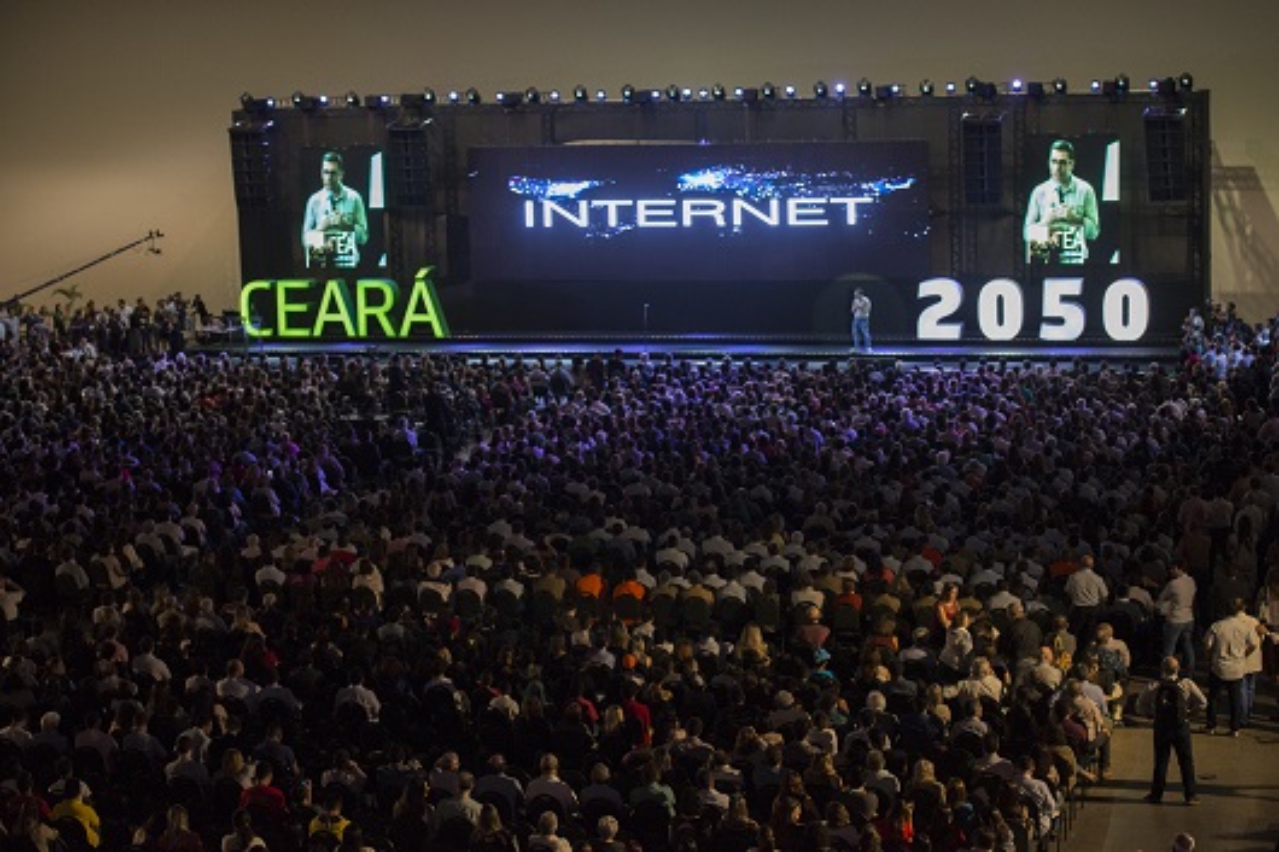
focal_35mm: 70
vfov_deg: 19.4
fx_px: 2486
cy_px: 426
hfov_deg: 28.9
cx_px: 640
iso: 3200
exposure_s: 1/200
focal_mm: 70
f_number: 3.2
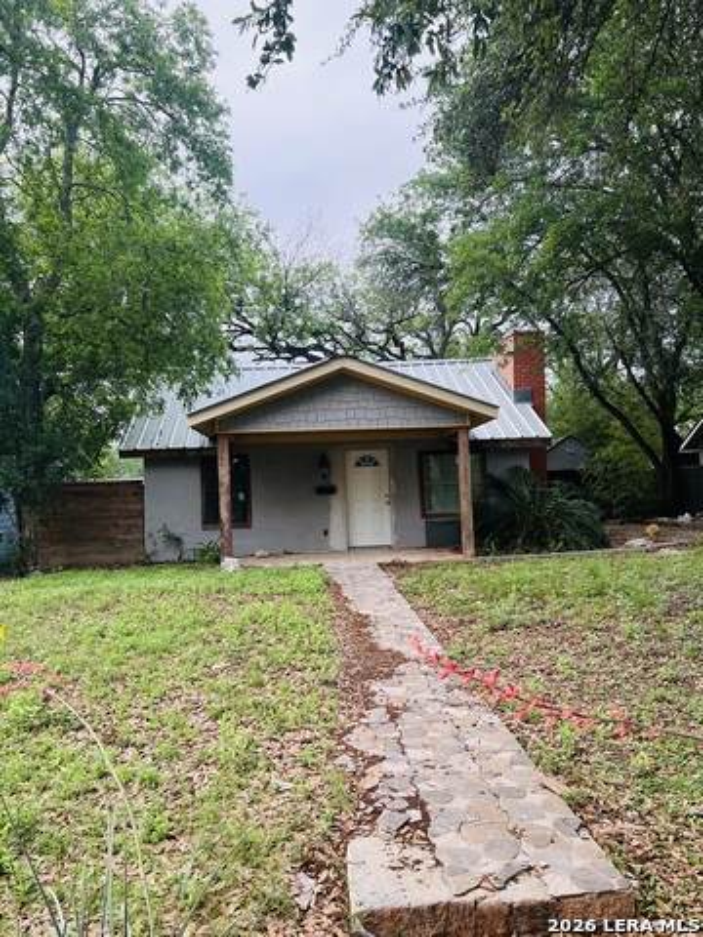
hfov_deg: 53.1
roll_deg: +2.4
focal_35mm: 26
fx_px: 704
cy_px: 468
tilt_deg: +1.4
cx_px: 352
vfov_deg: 67.3
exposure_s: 1/797
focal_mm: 5.7
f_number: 1.5
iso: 50
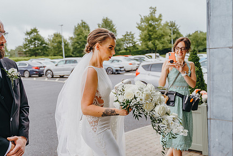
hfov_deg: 47.2
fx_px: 266
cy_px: 90
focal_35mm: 41
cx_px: 99
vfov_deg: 32.6
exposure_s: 1/320
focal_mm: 28
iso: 125
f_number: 2.8
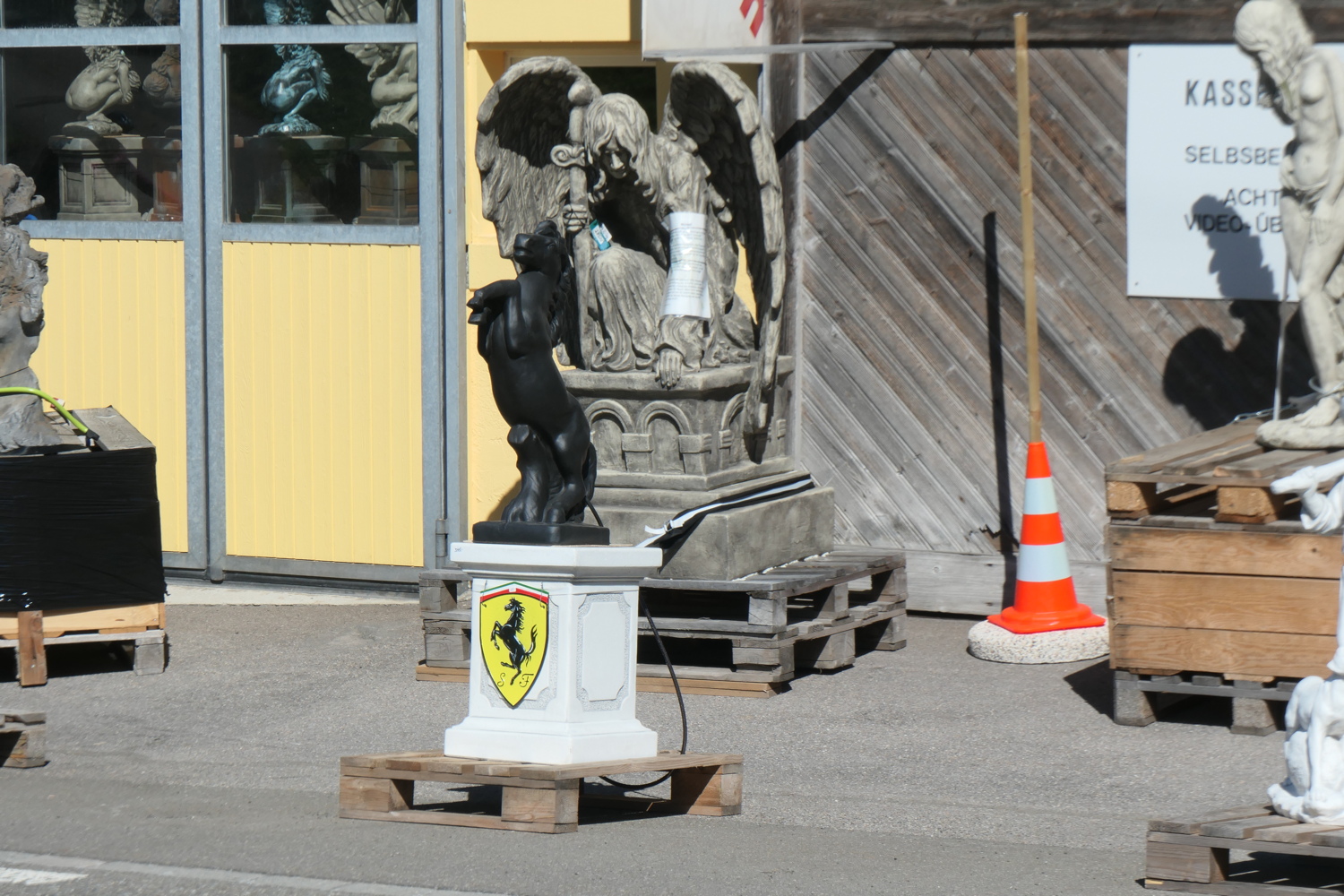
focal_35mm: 122
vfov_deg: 11.2
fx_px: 4554
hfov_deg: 16.8
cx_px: 672
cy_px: 448
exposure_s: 1/1000
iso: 200
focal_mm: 44.6
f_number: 7.1
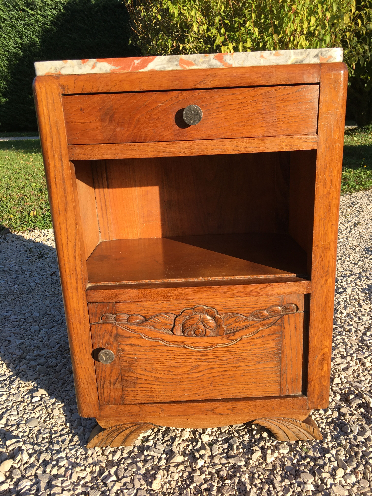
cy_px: 248
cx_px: 186
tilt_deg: -15.4
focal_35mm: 29
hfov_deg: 48.2
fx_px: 416
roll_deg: +1.1
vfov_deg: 61.7
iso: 25
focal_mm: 4.15
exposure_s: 1/680
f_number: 2.2
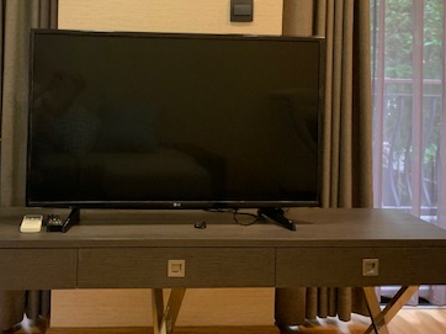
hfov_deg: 40.5
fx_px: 592
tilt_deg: -1.0
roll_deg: -1.5
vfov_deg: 31.0
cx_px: 131
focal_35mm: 46
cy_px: 86
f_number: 1.8
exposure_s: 1/60
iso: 250
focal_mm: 4.25
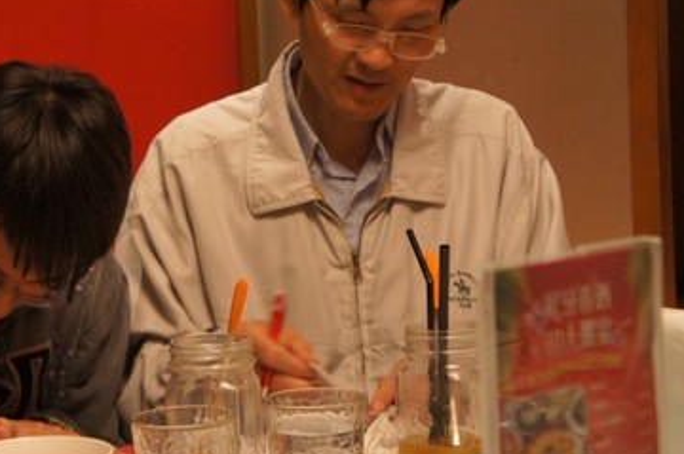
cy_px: 206
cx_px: 163
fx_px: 1518
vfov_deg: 17.0
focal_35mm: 80
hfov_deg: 25.1
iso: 1600
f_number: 4.5
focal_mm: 32
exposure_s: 1/40
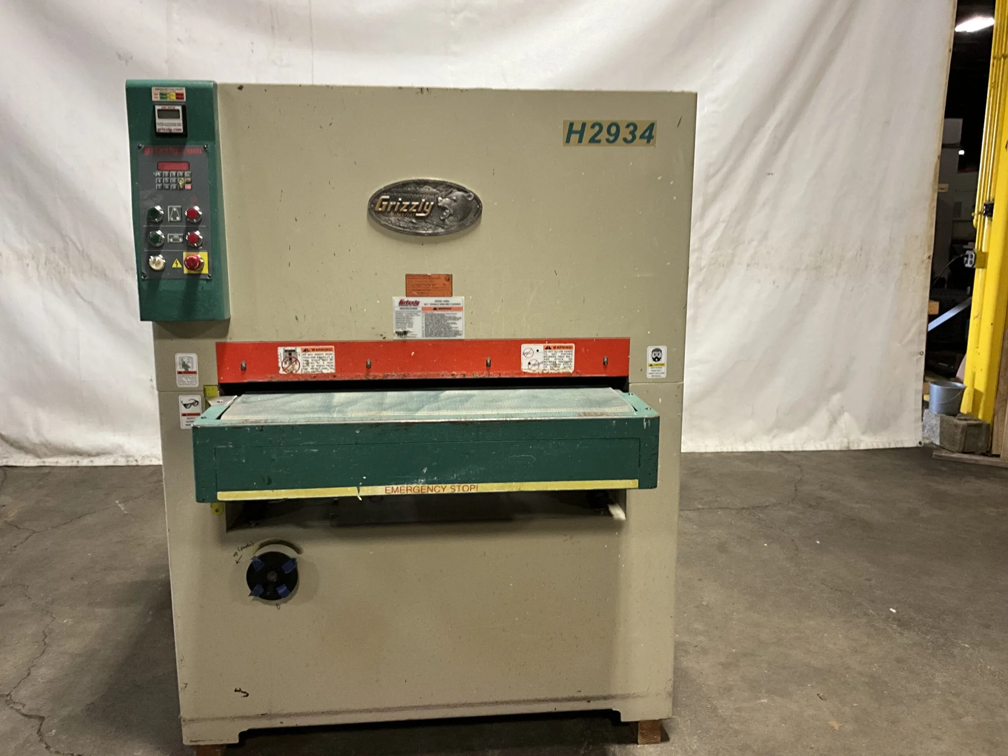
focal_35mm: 29
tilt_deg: -10.4
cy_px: 378
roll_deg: -1.2
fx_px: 844
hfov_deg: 61.7
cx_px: 504
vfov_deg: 48.2
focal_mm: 3
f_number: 1.8
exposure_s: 1/60
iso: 160
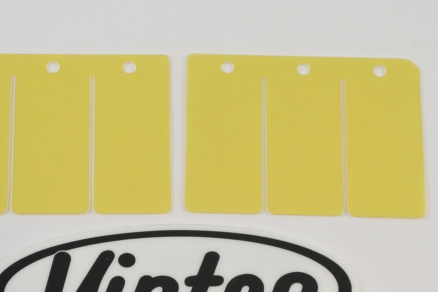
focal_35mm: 77
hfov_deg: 26.3
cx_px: 183
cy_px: 156
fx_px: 937
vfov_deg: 17.7
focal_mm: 17.2
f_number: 4.5
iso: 400
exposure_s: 1/160
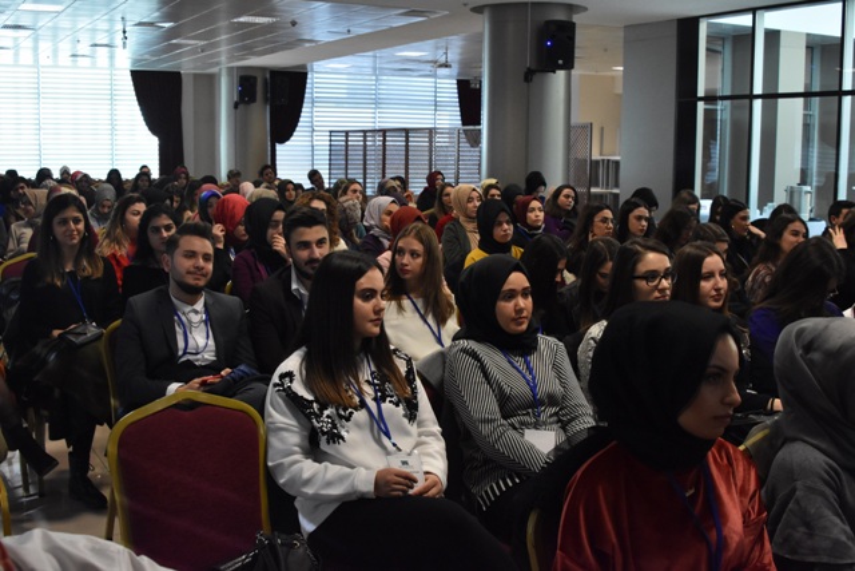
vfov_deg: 31.9
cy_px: 286
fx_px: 998
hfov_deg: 46.4
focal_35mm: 42
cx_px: 428
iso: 2500
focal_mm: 28
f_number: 5.6
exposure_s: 1/100
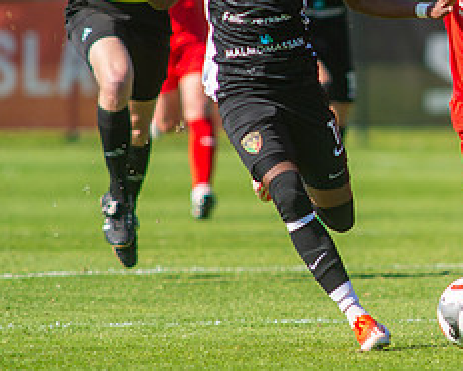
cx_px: 499
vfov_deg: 1.2
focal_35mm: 1294
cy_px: 42
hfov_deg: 1.5
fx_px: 17739
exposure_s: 1/1600
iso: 280
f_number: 4
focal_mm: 420
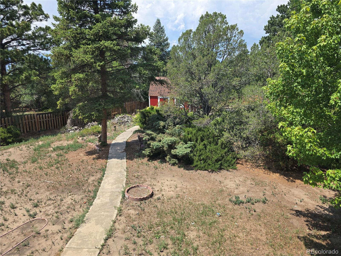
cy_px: 128
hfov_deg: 73.9
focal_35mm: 23
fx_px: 227
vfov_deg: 58.9
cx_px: 170
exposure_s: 1/509
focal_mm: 6.3
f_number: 1.7
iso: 12
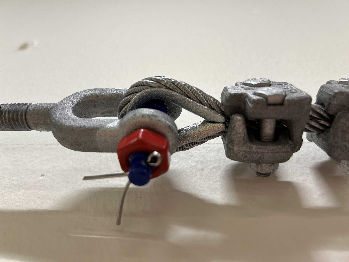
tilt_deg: +52.5
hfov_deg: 67.3
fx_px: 262
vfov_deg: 53.1
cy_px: 131
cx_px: 174
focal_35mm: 26
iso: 80
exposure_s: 1/100
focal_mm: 5.7
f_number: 1.5
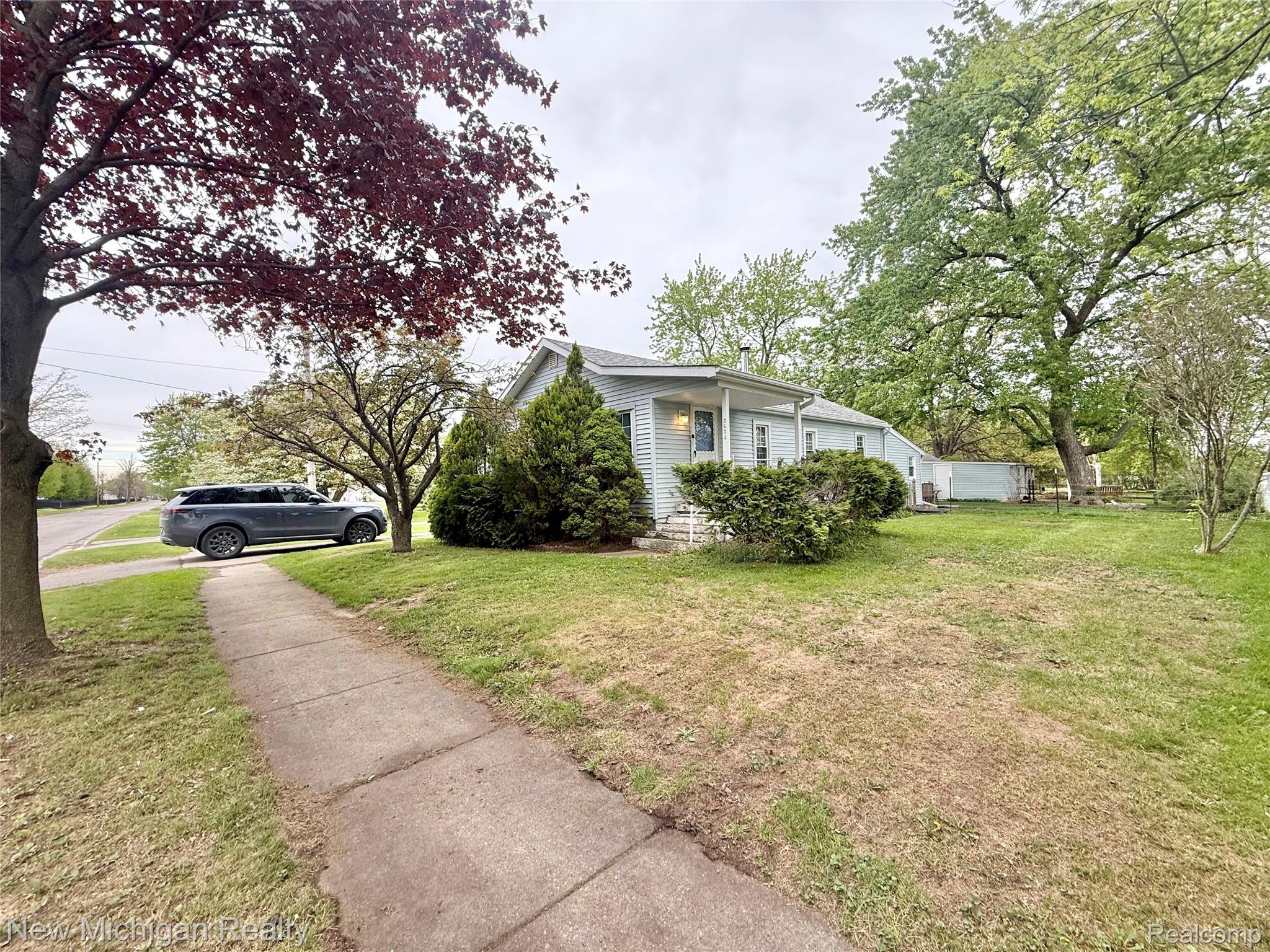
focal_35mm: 14
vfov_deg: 85.7
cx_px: 635
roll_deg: +1.2
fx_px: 514
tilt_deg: +1.9
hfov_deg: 102.1
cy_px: 476
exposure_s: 1/164
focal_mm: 2.22
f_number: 2.2
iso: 64
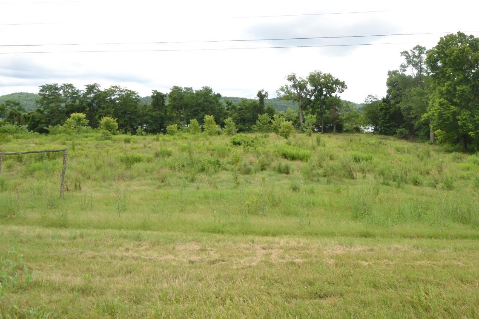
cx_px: 276
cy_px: 112
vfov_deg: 60.8
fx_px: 266
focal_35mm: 20
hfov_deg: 83.4
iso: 100
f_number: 6.3
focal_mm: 10
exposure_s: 1/160
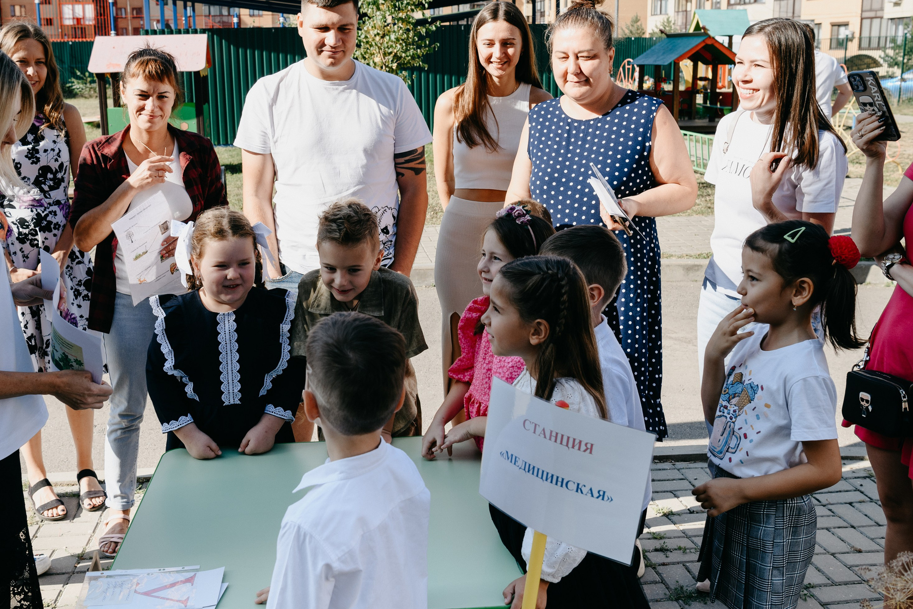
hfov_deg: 49.5
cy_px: 254
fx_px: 989
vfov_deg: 34.1
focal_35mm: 39
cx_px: 408
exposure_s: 1/400
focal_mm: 28
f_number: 5.6
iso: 160
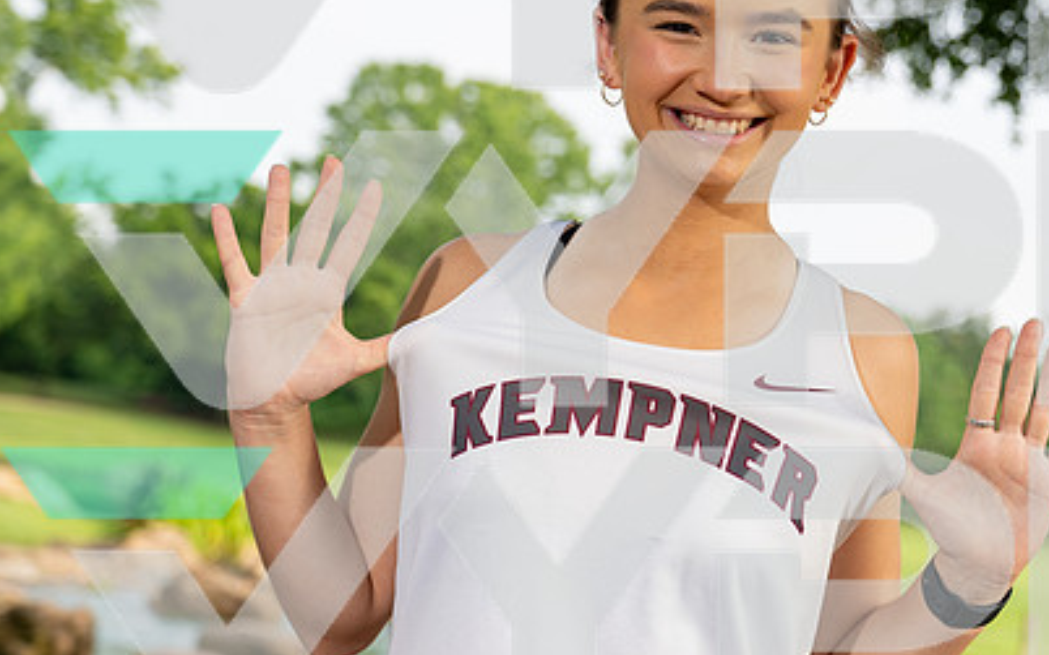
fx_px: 2144
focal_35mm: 75
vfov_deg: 17.4
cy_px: 270
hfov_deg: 27.4
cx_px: 673
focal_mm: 51
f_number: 4
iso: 125
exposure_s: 1/250
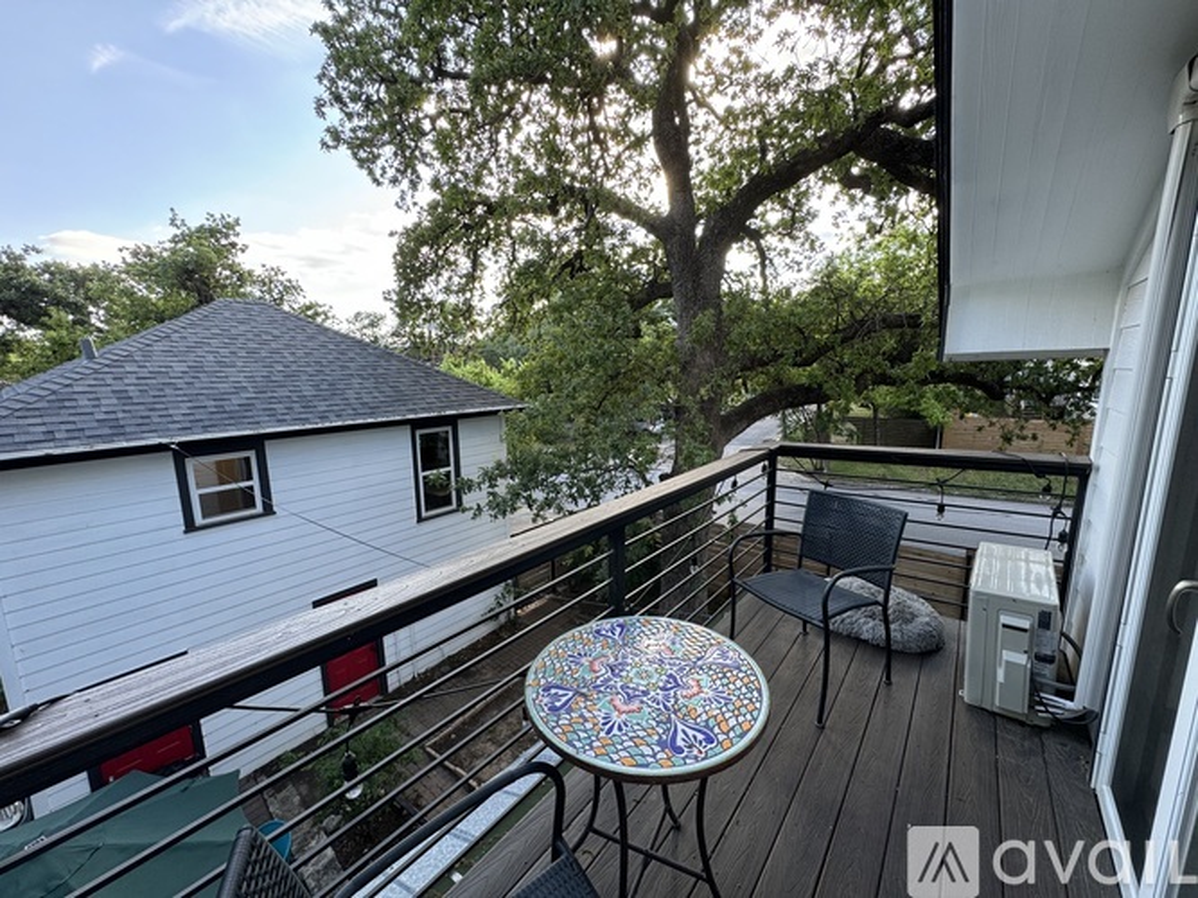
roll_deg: +0.0
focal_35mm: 14
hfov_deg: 102.1
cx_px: 599
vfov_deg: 85.7
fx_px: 484
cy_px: 449
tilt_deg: -10.3
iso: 40
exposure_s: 1/102
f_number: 2.2
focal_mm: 2.22
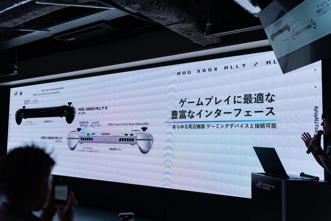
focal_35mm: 35
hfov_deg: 54.4
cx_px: 166
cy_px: 110
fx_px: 322
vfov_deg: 37.9
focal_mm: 35
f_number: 2.2
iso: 400
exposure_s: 1/800
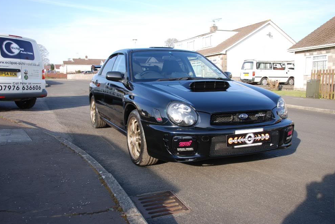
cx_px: 168
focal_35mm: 33
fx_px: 303
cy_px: 112
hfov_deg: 57.9
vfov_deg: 40.5
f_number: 5.6
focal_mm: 21
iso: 100
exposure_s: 1/125
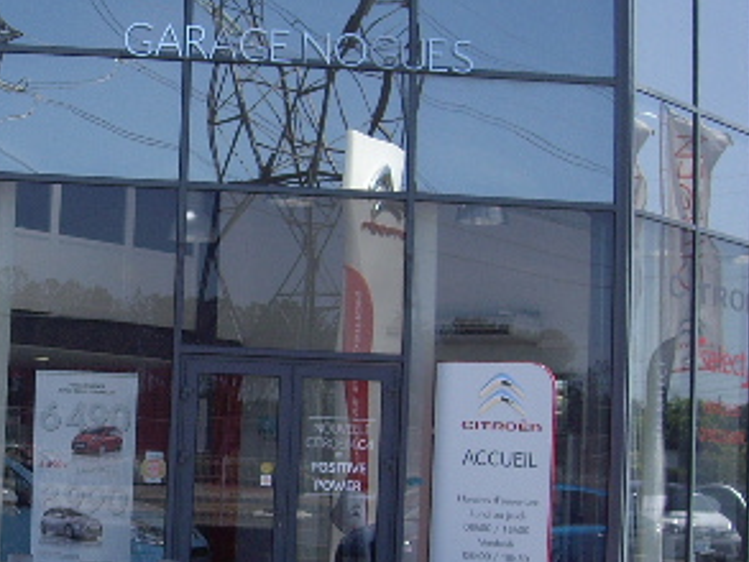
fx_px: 1797
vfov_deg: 17.8
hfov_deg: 22.7
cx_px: 5
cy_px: 299
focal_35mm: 83
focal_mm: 6.2
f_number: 4.3
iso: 64
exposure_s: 1/320
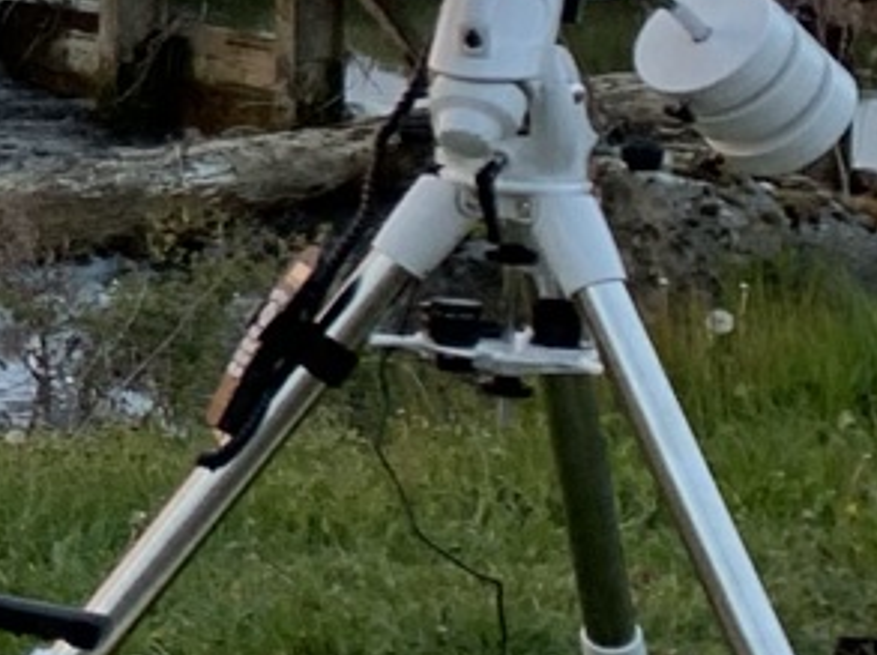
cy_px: -425
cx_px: -1751
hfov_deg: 8.9
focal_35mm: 182
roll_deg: -0.2
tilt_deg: -3.0
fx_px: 4605
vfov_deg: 7.9
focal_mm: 4.25
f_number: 1.8
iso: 32
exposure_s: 1/121
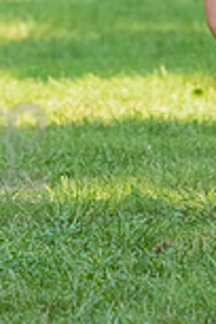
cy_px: -83
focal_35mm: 792
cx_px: 230
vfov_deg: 2.6
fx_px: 7127
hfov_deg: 1.7
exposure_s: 1/1600
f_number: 5
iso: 1600
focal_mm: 180
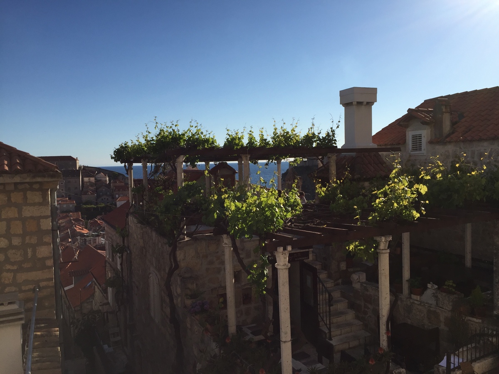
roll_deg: +1.8
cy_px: 187
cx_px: 250
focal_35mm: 29
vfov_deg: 48.2
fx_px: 418
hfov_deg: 61.7
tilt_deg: -3.4
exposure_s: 1/2639
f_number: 2.2
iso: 32
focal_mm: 4.15
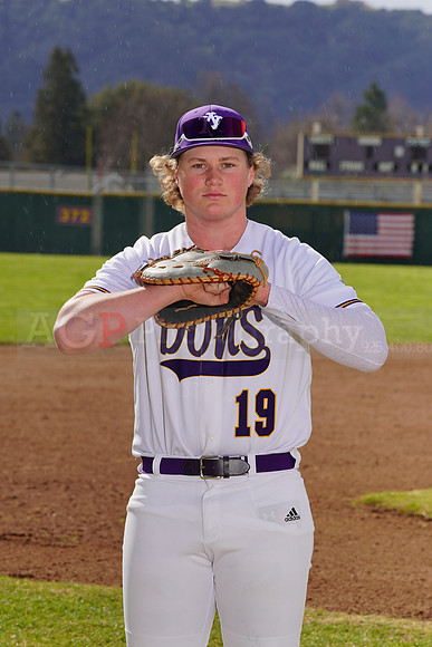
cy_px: 324
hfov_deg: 7.5
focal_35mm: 183
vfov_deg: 11.2
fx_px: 3292
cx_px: 216
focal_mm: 183
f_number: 11
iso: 100
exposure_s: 1/250
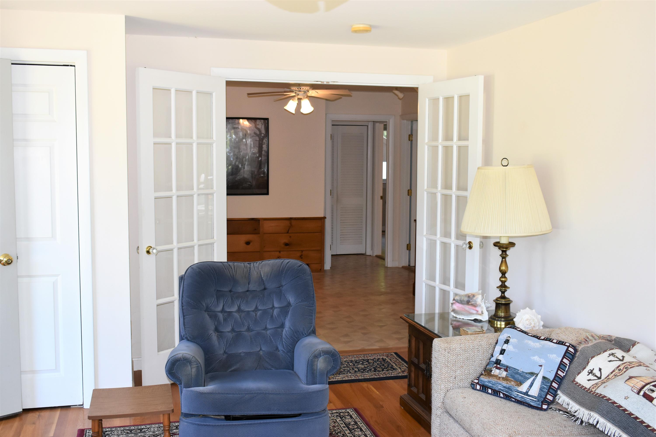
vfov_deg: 34.2
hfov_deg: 49.6
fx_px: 711
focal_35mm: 39
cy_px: 218
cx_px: 328
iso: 800
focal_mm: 26
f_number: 5.6
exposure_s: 1/125
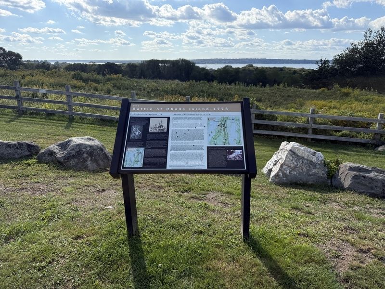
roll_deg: -0.5
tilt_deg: -13.4
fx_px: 267
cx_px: 192
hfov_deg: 71.6
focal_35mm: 24
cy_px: 144
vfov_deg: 56.8
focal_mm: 6.76
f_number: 1.78
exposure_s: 1/5319
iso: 100
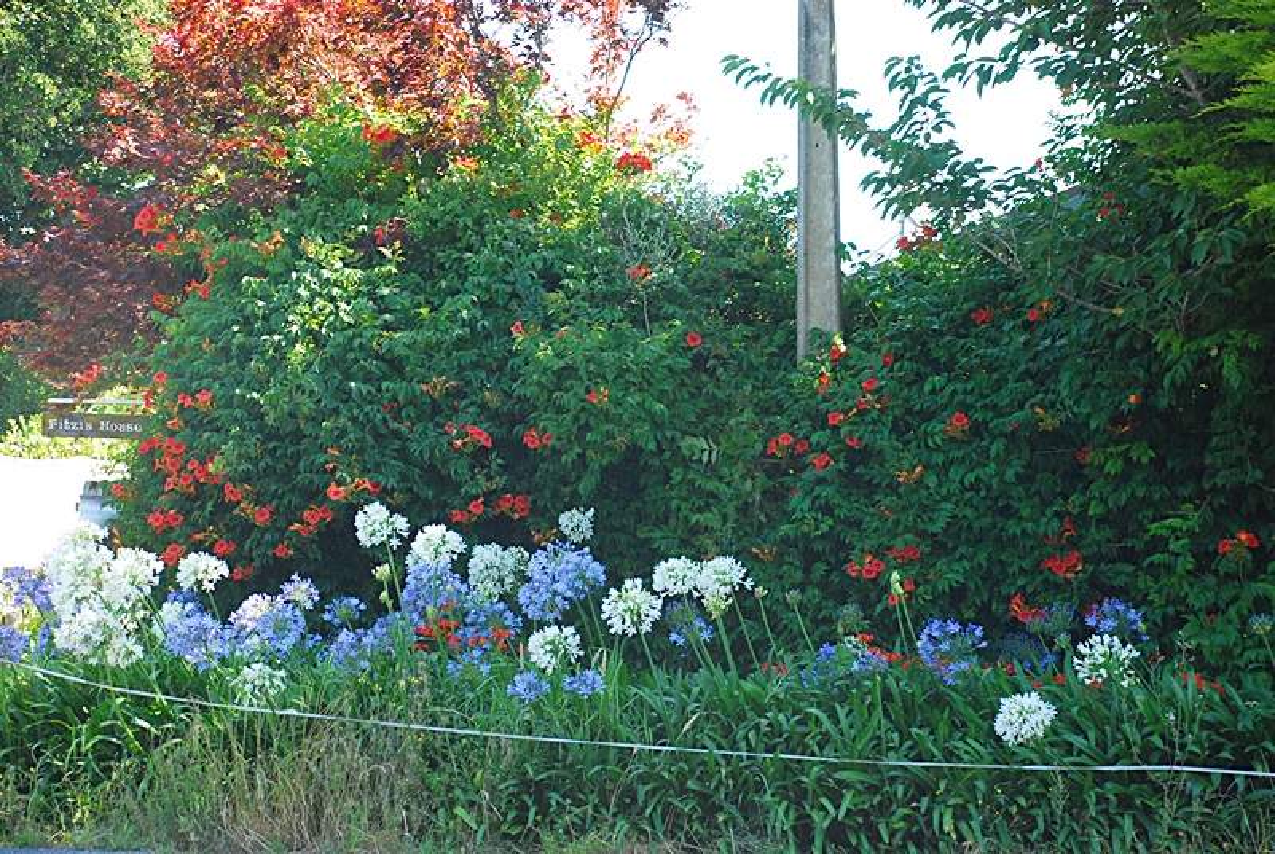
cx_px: 638
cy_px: 427
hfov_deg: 20.6
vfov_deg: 13.9
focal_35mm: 99
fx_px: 3511
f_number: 5.3
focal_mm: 66
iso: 400
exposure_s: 1/200
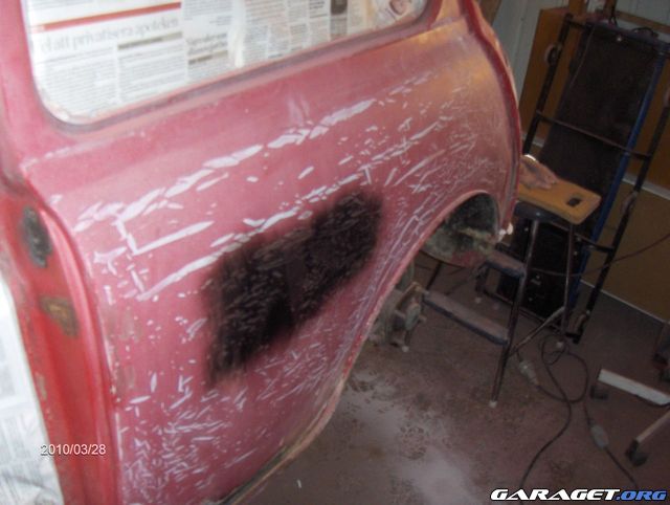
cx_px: 335
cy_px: 252
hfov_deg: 45.7
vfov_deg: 35.2
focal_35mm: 41
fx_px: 795
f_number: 3.5
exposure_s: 1/60
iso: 100
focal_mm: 6.5
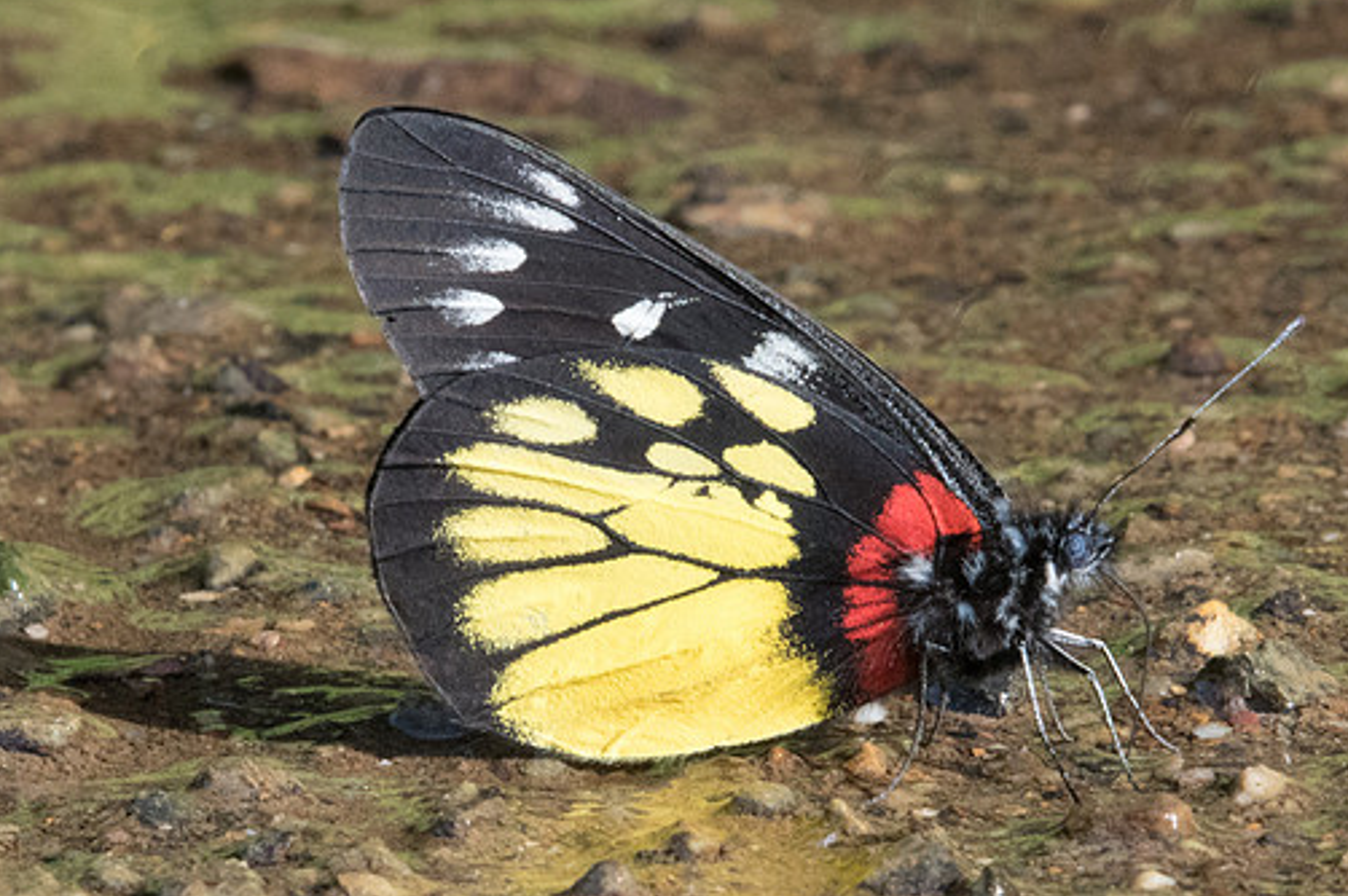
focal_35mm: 1147
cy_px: 519
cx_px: 747
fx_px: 42919
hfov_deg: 1.8
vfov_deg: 1.2
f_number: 18
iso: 1250
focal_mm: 400
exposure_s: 1/250
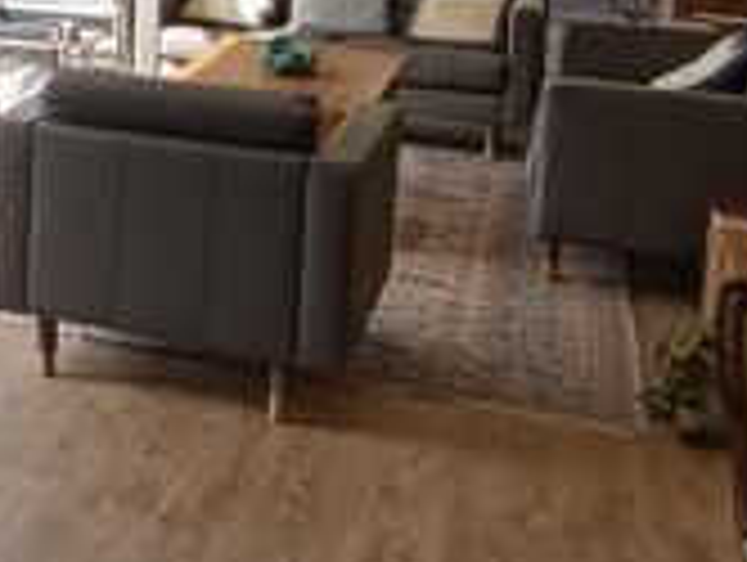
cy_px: -144
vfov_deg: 18.1
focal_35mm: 77
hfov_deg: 22.8
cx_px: -194
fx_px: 1664
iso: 57
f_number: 2.2
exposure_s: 1/100
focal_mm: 1.66
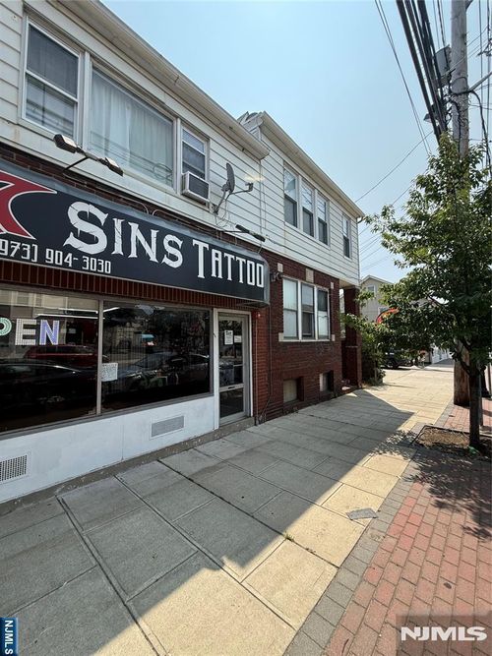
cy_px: 328
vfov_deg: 102.1
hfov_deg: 85.7
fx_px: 265
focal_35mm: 14
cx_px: 246
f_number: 2.2
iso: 50
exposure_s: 1/770
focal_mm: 2.22
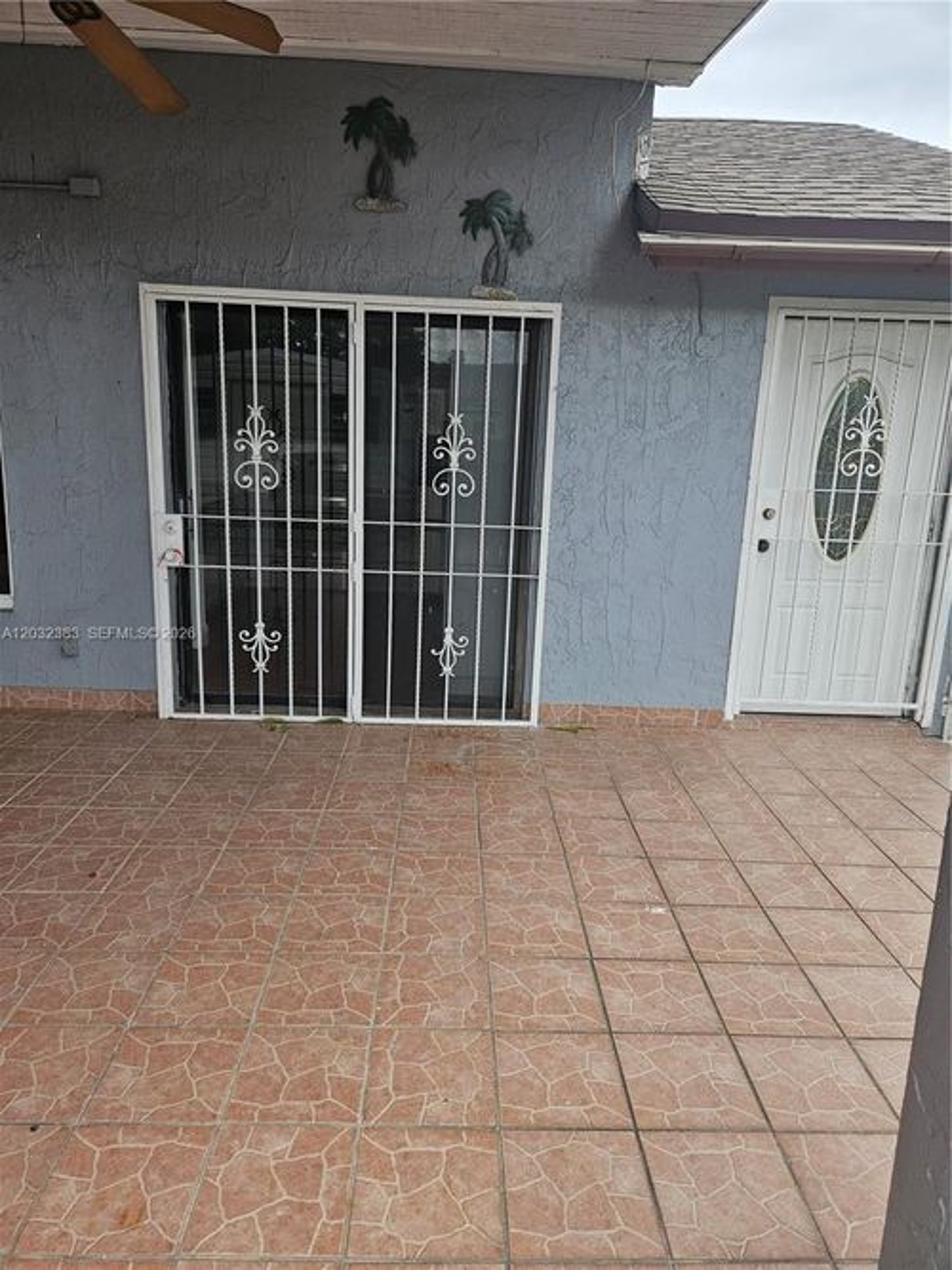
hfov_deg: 58.9
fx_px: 844
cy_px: 635
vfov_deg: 73.9
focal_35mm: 23
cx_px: 476
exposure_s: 1/207
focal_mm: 5.4
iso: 64
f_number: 1.8
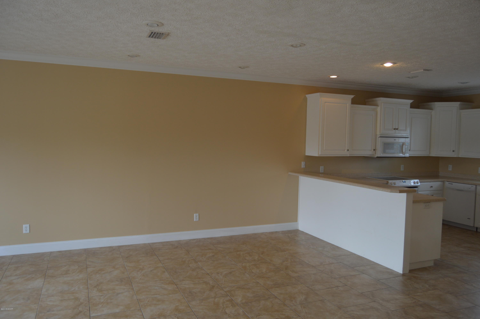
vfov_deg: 47.8
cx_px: 240
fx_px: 360
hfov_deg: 67.4
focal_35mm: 27
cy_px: 160
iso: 320
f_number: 3.5
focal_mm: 18
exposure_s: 1/125
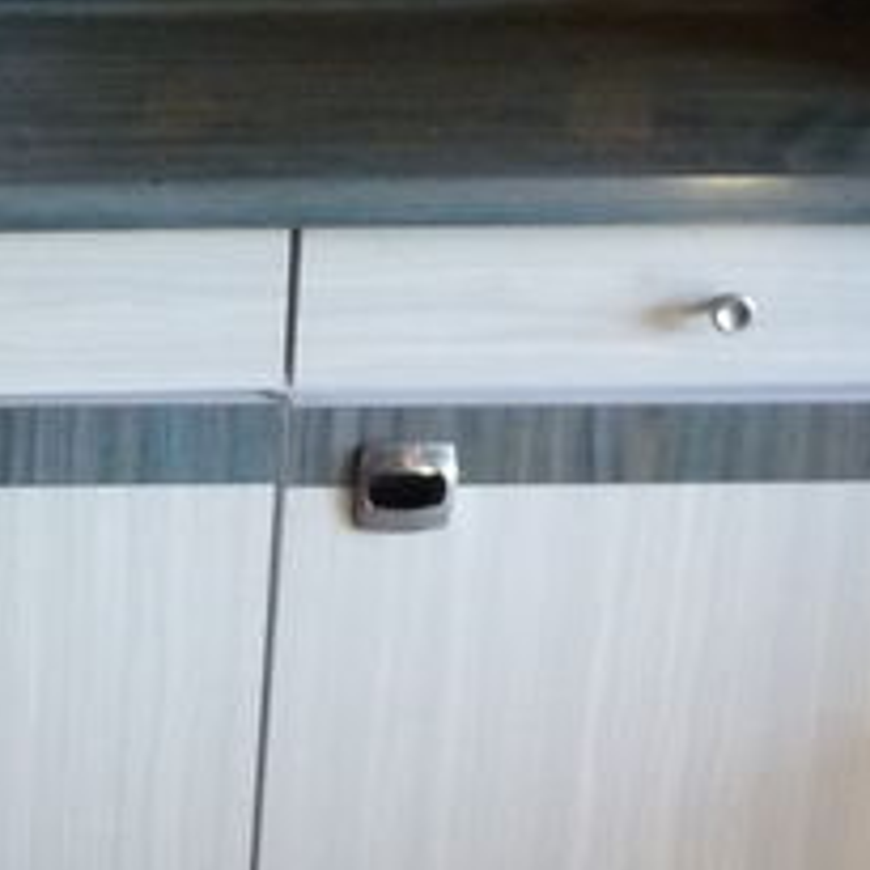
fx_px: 3071
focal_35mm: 108
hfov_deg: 15.1
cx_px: -361
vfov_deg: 15.6
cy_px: -149
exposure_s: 1/30
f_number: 3.3
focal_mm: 4.1
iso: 400
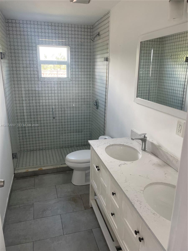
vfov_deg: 67.3
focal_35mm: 26
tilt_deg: -16.9
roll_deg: -0.4
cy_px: 126
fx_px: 188
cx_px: 94
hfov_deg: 53.1
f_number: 1.6
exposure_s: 1/121
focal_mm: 4.2
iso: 100
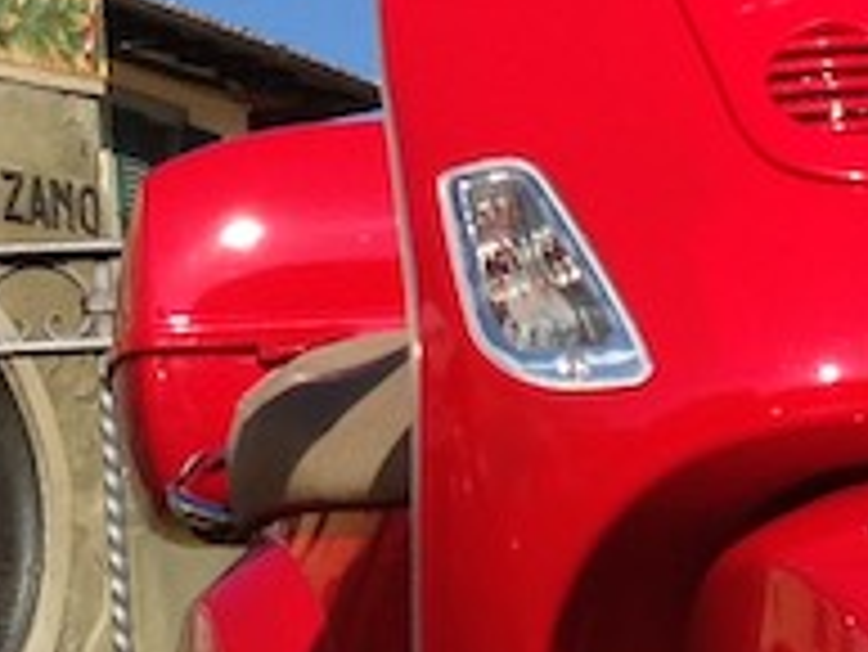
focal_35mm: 205
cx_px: -13
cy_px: -378
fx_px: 5144
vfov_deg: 7.1
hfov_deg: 9.6
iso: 50
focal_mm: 4.13
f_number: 2.4
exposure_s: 1/1808
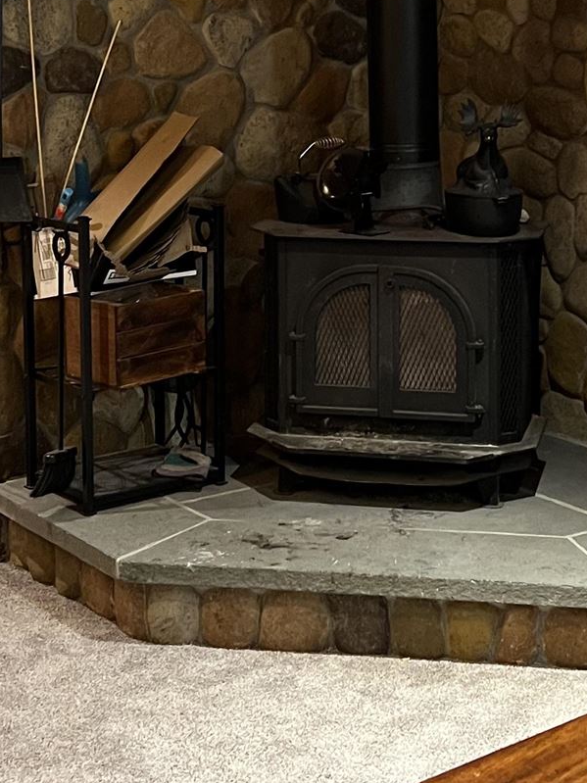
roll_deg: +1.0
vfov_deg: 25.7
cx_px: 374
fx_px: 1696
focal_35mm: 75
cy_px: 205
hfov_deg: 19.6
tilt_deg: -7.0
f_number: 1.5
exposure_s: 1/40
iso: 400
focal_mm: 5.7
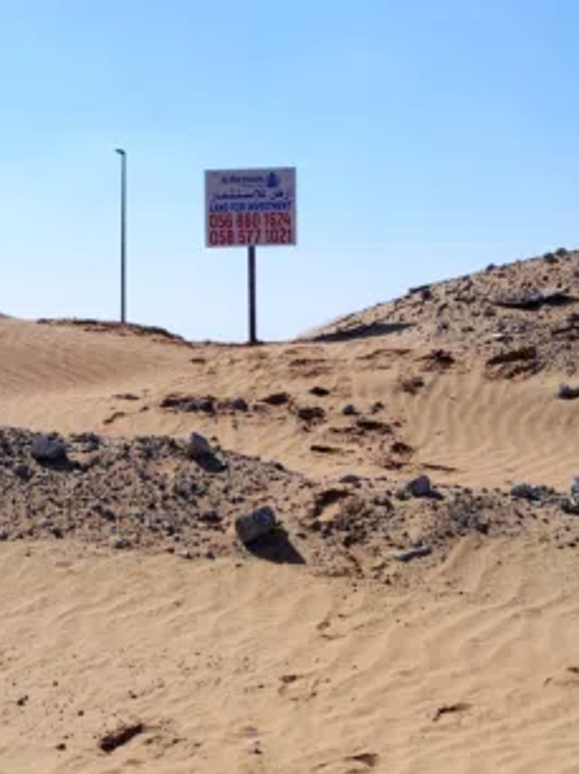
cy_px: 445
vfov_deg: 23.0
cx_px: 202
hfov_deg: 17.3
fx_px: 1898
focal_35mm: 85
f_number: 1.8
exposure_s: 1/2315
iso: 100
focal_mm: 4.15
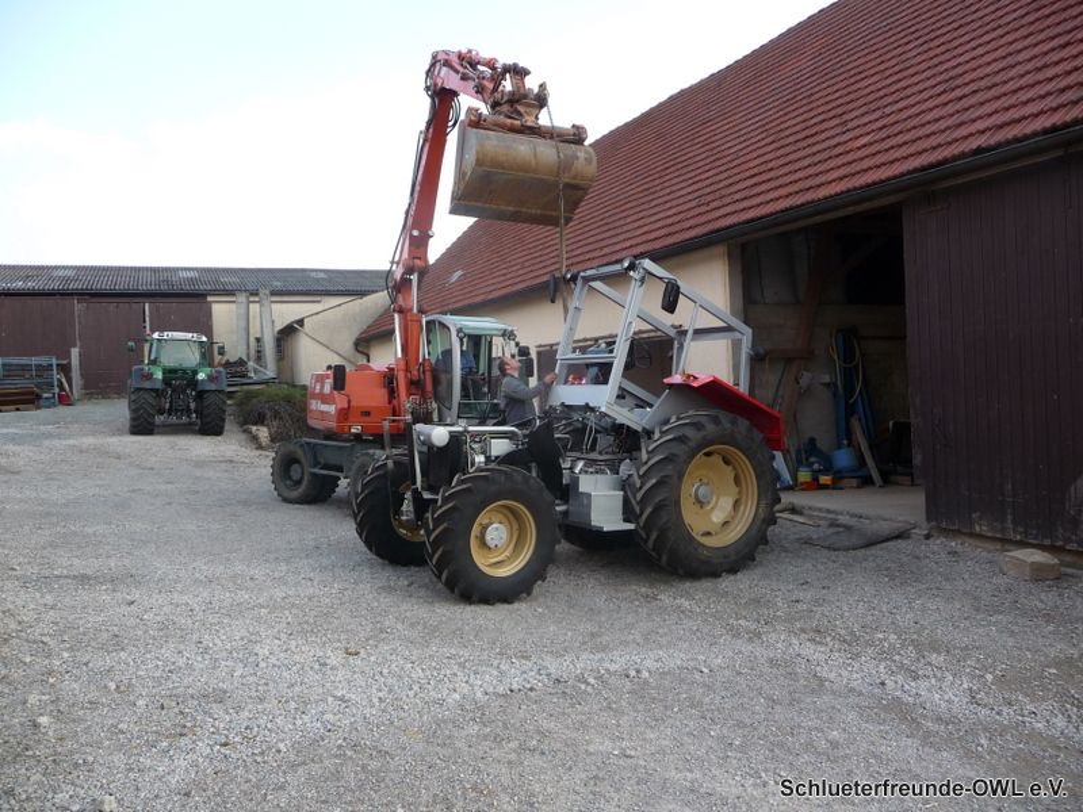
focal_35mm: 28
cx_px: 542
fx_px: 876
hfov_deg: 63.4
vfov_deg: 49.7
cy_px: 406
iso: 100
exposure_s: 1/160
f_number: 3.3
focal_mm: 4.7
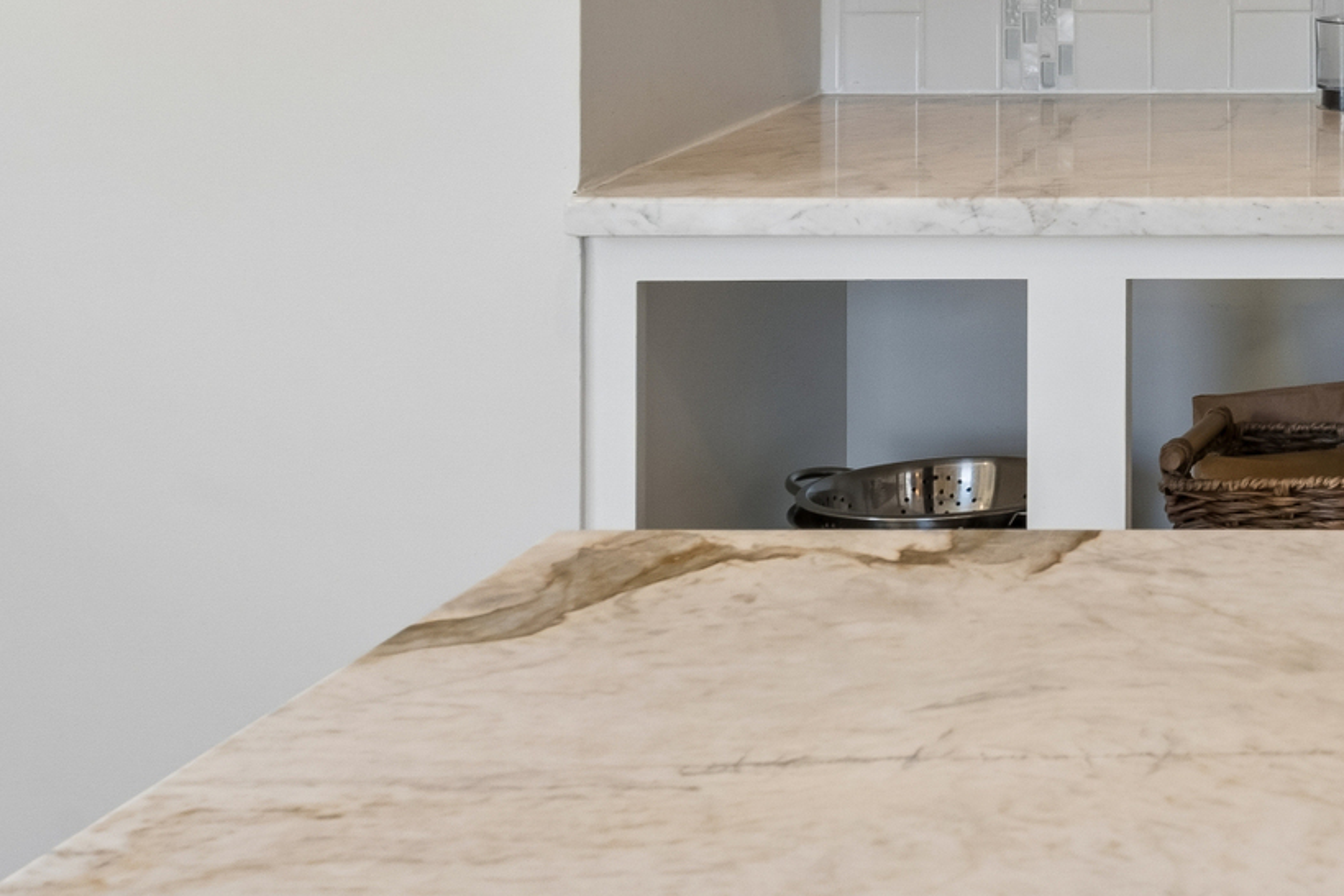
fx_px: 3360
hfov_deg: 19.6
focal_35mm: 90
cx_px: 2032
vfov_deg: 14.3
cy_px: -409
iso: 400
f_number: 13
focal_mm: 24
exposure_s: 1/10
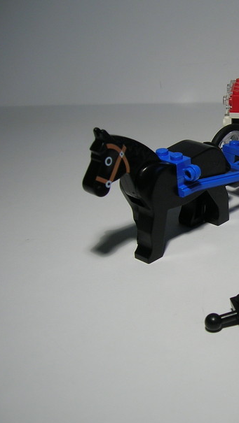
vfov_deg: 37.8
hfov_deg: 20.1
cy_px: 202
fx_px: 619
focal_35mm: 55
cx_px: 307
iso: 50
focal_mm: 5.7
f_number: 2.9
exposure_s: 1/51.3
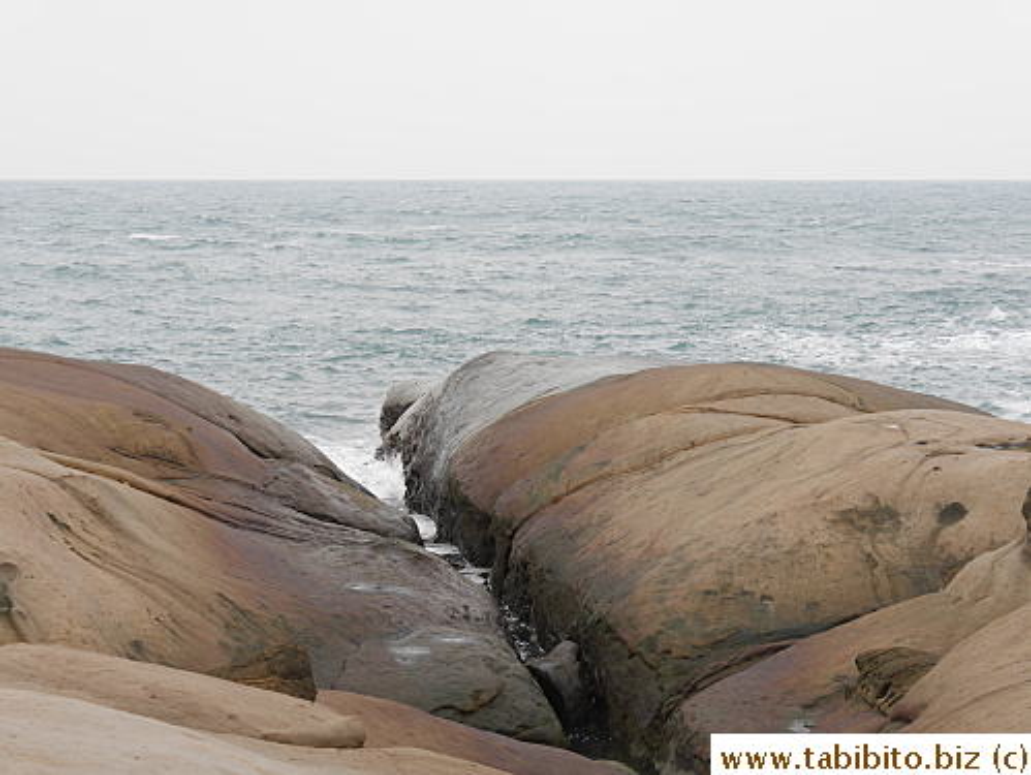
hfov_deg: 25.0
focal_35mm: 78
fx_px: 2325
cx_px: 516
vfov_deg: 18.9
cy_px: 388
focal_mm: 39
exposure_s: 1/80
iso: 250
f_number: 5.3
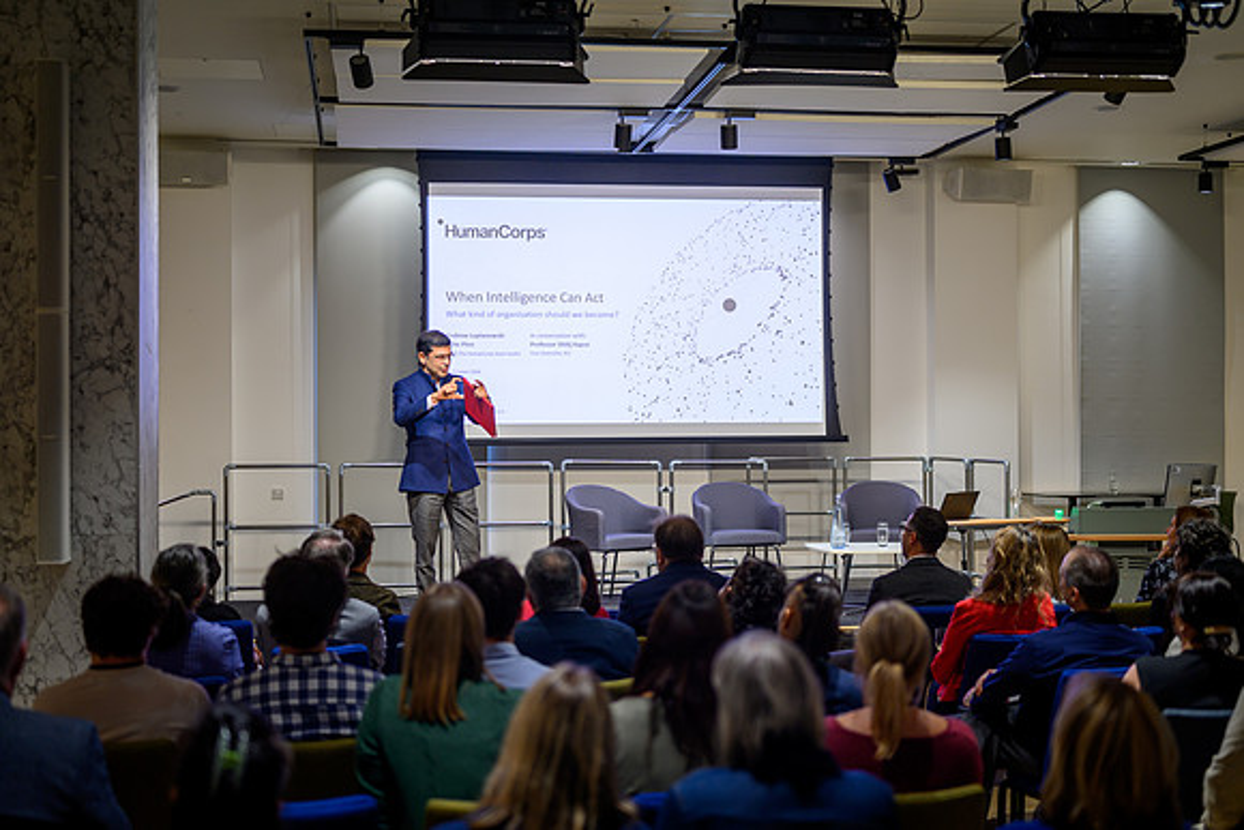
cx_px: 622
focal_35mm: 51
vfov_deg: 26.5
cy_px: 415
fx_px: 1762
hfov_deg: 38.9
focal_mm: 50
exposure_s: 1/200
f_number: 1.8
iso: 100
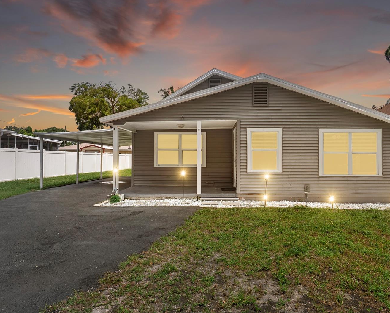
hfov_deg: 69.8
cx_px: 225
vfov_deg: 58.8
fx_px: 277
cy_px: 156
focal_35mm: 24
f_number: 8
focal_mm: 21
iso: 100
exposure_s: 1/320
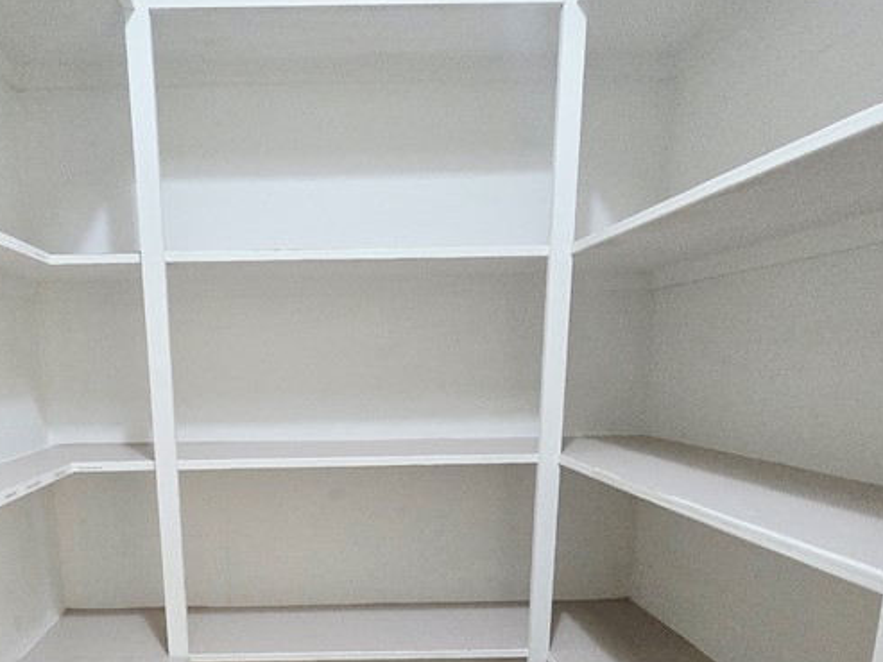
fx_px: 689
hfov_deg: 64.1
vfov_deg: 47.8
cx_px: 317
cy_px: 551
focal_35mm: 27
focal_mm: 2.2
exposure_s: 1/60
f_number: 2.2
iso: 640
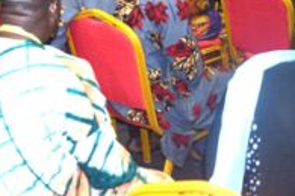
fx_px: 492
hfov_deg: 32.7
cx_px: 68
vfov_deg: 22.1
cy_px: 18
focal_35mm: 60
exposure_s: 1/60
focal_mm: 20
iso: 900
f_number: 3.5
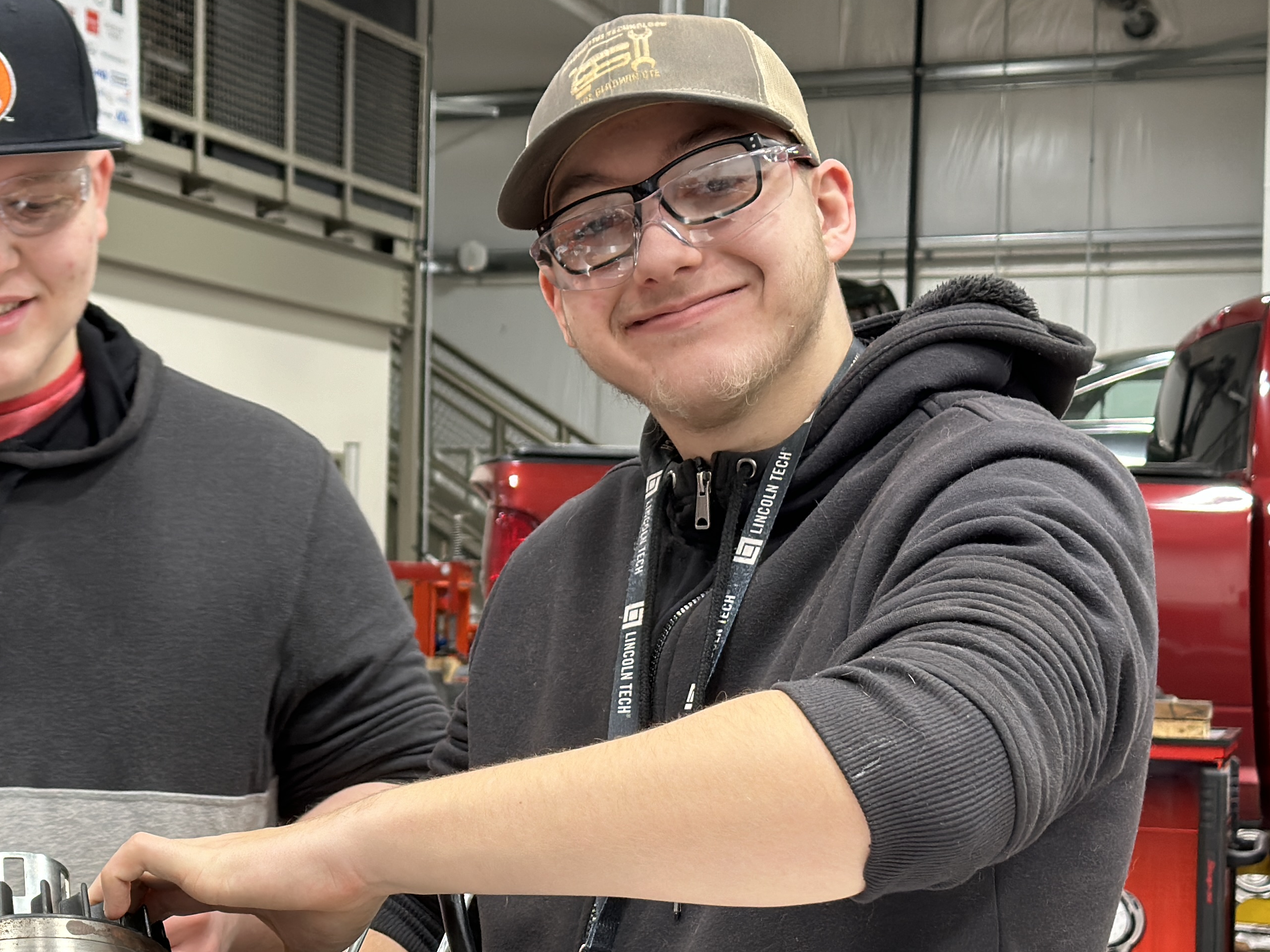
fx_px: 2788
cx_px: 318
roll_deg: -1.2
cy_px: 620
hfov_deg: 25.4
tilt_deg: -1.1
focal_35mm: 76
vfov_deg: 19.3
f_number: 1.78
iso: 125
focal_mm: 6.86
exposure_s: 1/60
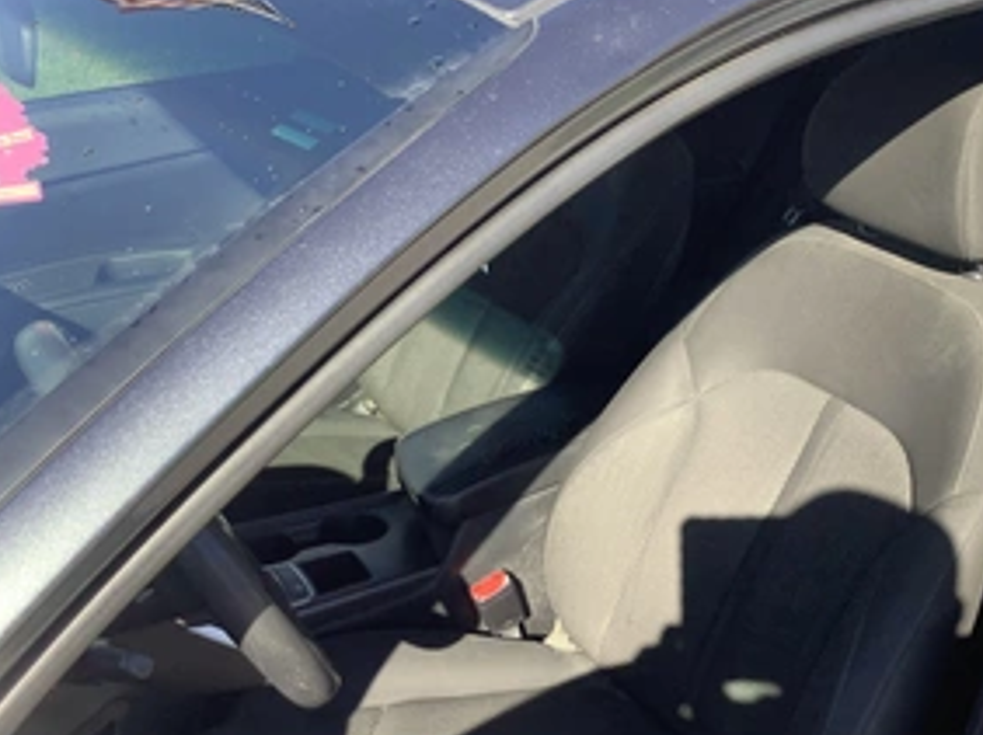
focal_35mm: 44
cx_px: 645
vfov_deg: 32.8
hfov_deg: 42.5
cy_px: 390
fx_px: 1248
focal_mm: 3.3
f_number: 2.4
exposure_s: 1/167
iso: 25
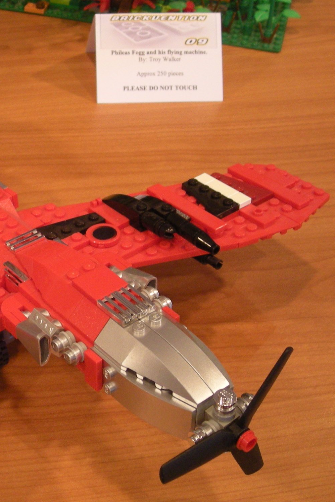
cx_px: -6
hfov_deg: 20.8
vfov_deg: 31.9
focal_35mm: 63
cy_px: 263
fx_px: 880
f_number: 2.8
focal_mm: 5.7
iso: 135
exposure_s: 1/8
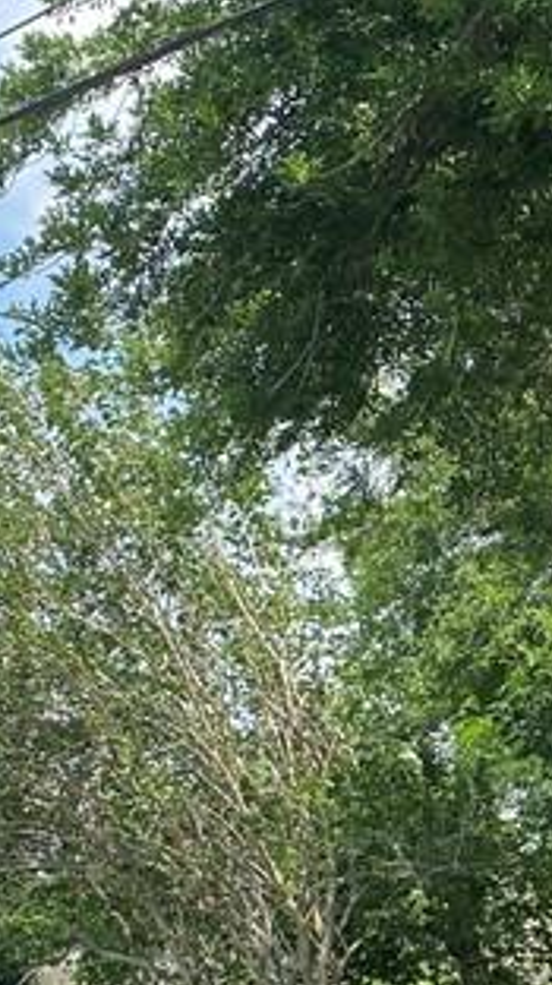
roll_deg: +5.5
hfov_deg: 11.9
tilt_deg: -1.3
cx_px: 1028
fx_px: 2425
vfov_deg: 22.4
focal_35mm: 93
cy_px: 897
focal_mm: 4.25
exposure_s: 1/1316
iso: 32
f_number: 1.8
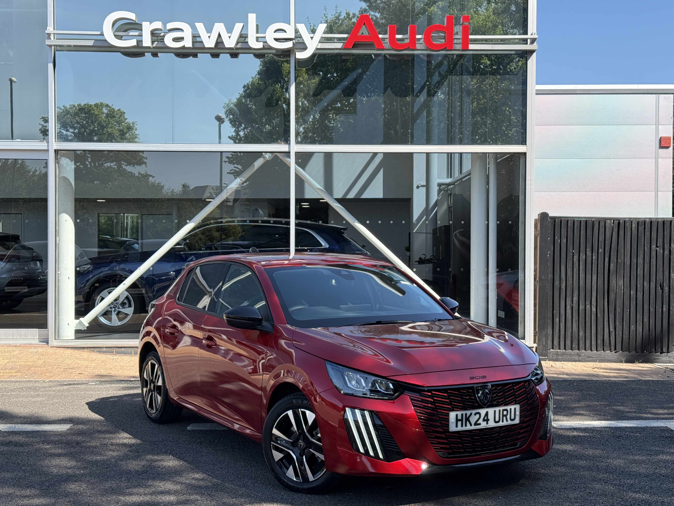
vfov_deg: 30.3
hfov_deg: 39.7
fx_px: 935
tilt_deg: +0.1
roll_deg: -0.3
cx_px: 337
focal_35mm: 48
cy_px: 253
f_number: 1.78
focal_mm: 6.76
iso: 64
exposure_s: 1/1838
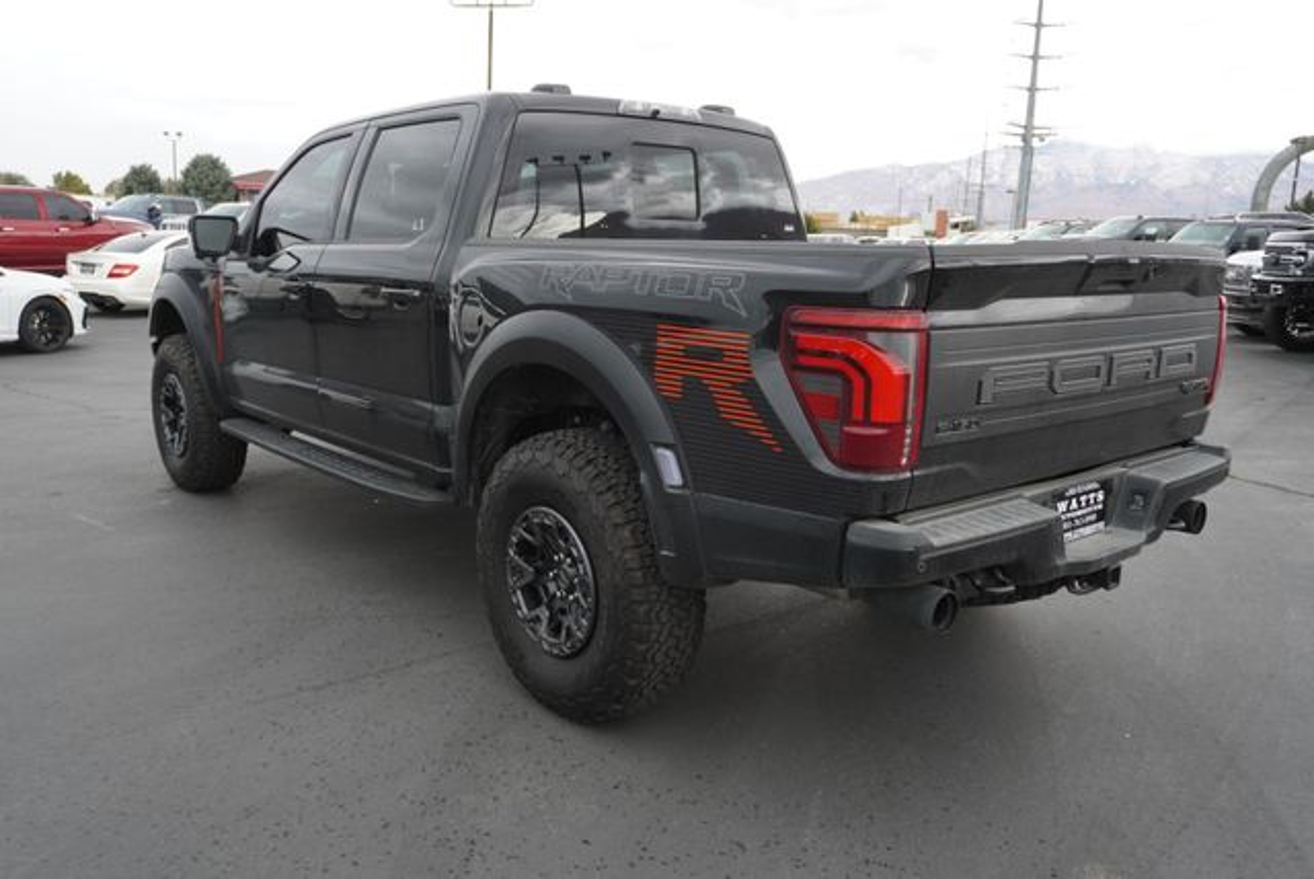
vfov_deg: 43.7
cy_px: 440
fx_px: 1096
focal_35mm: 30
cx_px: 657
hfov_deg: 61.9
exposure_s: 1/60
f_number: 4
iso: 250
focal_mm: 20
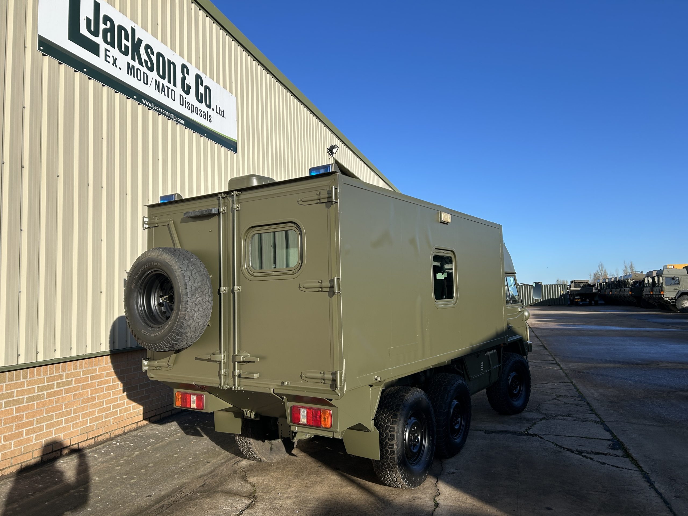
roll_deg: +0.2
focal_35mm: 26
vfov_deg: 53.1
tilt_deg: +5.7
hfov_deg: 67.3
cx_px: 344
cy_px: 258
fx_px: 517
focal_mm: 5.7
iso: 50
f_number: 1.5
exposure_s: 1/3704
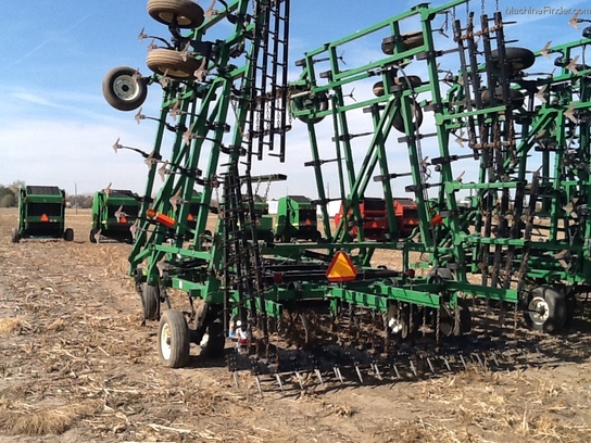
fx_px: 751
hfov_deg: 42.9
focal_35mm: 44
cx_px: 296
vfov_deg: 32.9
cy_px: 222
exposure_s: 1/1070
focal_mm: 2.03
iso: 40
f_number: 2.4
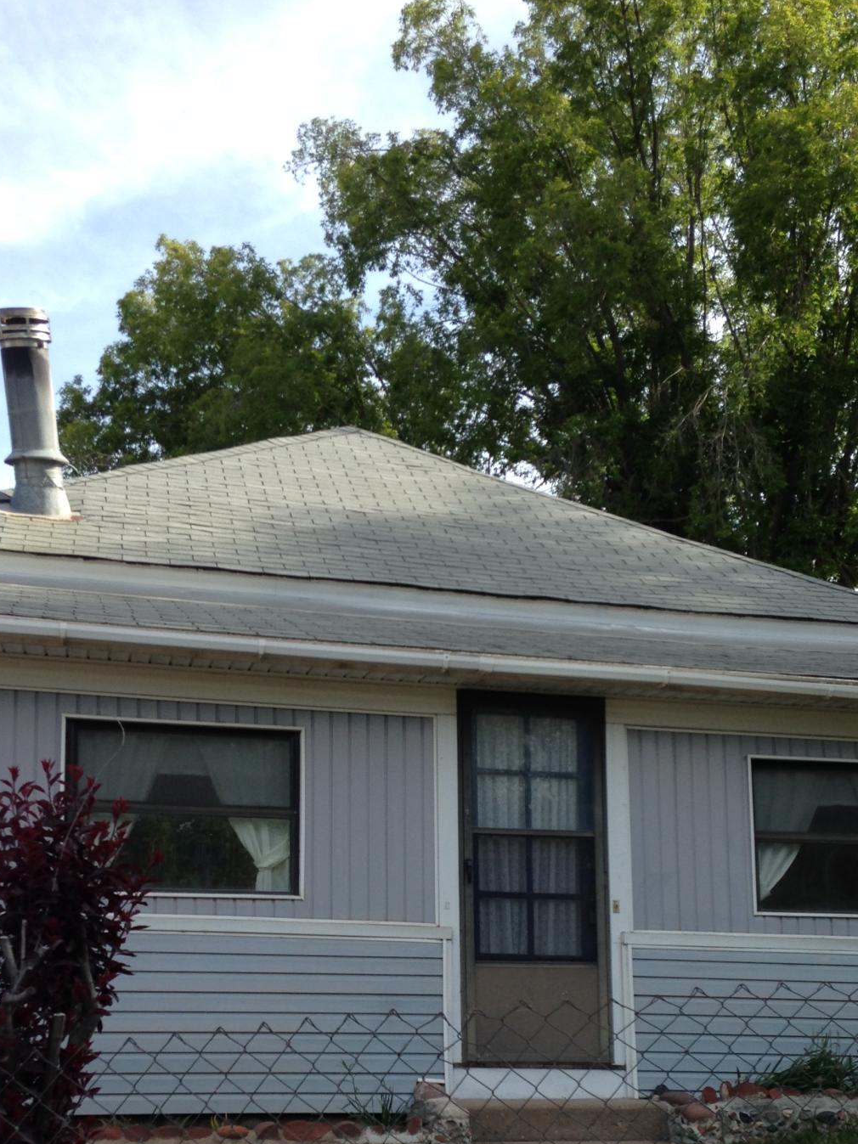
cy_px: 792
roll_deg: -2.4
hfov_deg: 29.7
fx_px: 1620
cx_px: 462
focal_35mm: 49
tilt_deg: +10.2
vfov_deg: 38.3
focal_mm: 4.12
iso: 50
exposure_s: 1/565
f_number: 2.4
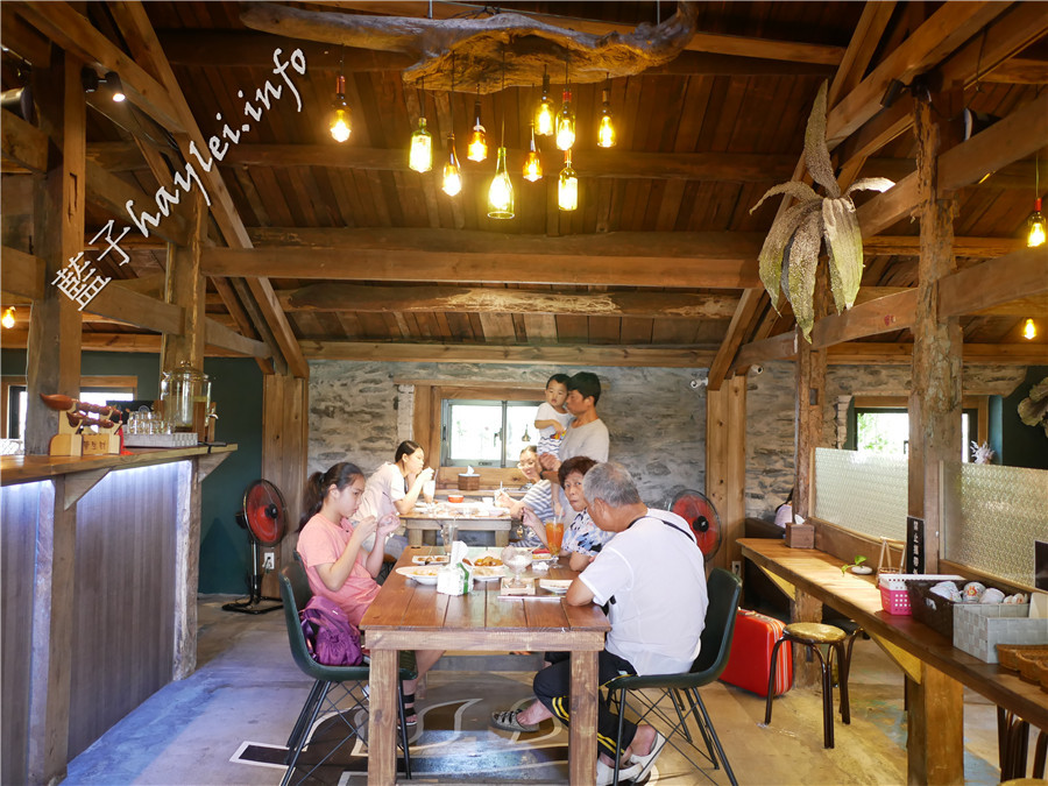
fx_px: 908
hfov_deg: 60.0
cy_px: 393
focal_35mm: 30
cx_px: 524
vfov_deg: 46.8
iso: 640
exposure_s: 1/60
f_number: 1.7
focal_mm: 15
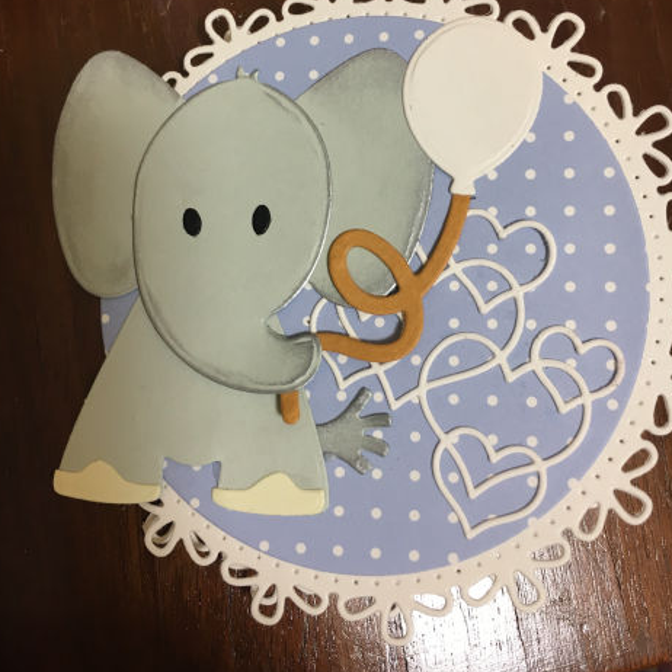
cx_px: 334
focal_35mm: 35
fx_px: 769
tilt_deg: -79.9
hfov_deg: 47.2
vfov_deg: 46.8
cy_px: 251
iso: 64
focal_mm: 4.15
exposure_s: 1/33
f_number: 2.2
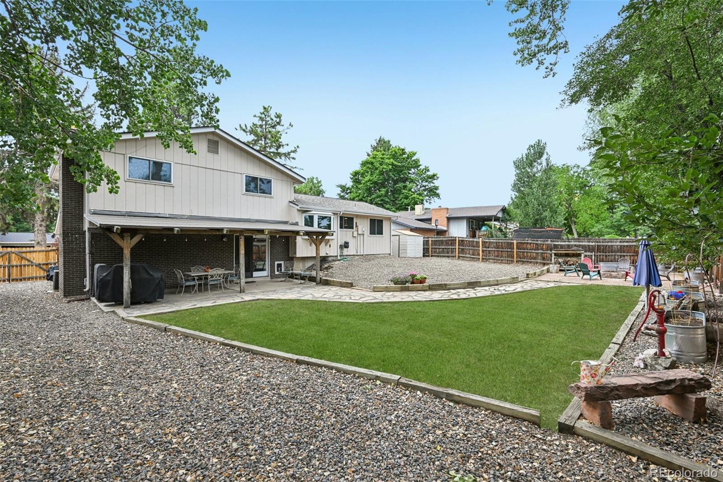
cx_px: 362
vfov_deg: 77.3
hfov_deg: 100.4
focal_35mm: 15
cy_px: 241
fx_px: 301
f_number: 10
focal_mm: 15
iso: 64
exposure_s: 1/20
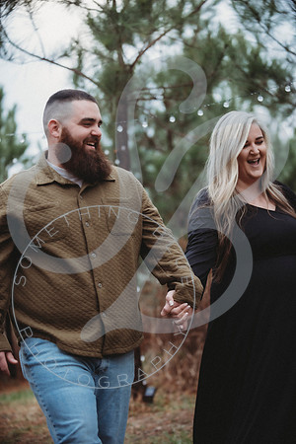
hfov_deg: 19.5
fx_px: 863
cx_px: 148
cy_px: 222
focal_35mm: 70
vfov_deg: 28.8
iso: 500
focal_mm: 70
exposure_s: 1/250
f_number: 2.8
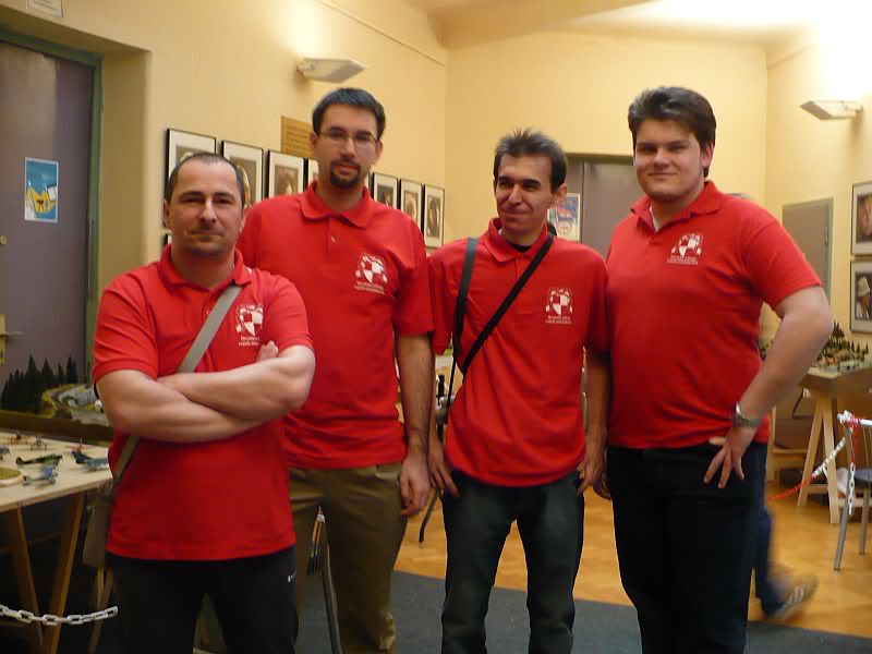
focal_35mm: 37
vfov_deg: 38.7
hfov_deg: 50.1
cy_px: 327
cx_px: 436
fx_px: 932
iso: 200
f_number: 2.8
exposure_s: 1/6
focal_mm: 6.1
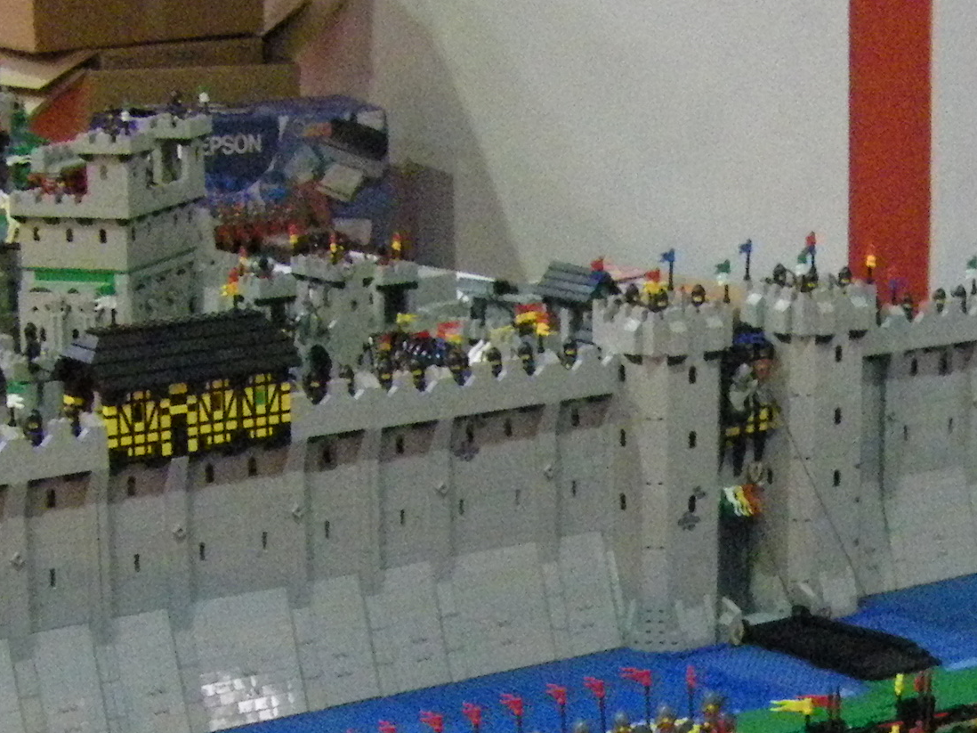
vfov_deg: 13.0
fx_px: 3189
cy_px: 642
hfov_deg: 17.2
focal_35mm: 113
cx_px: 852
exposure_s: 1/20
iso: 800
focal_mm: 6.3
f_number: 3.5
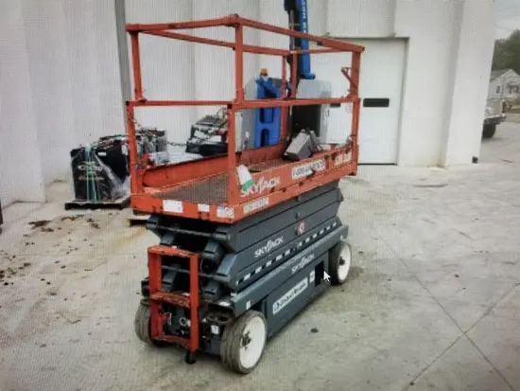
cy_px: 196
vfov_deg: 53.1
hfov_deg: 67.3
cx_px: 260
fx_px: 391
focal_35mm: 26
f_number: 1.6
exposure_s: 1/121
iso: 125
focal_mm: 4.2
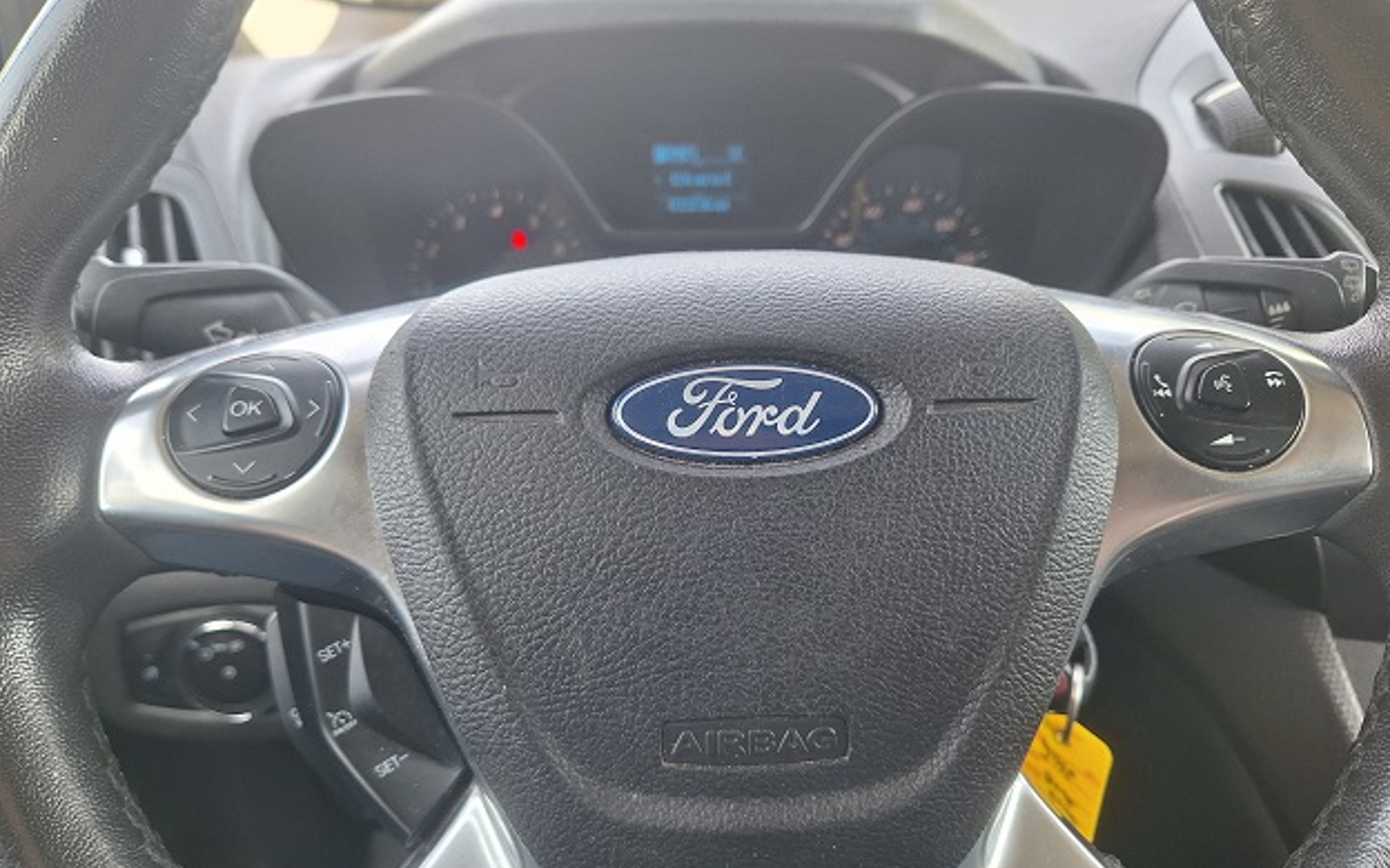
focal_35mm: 25
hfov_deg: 72.5
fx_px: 947
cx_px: 706
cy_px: 438
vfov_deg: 49.3
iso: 64
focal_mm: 5.54
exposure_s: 1/120
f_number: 1.8
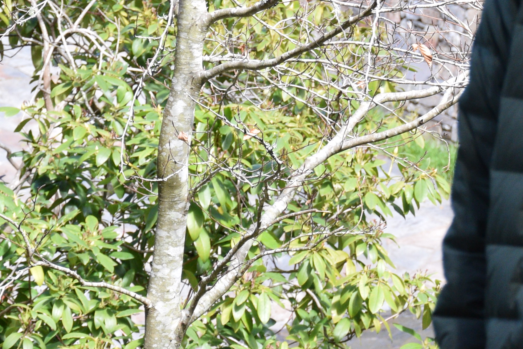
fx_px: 5084
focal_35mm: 350
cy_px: -206
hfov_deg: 5.9
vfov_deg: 3.9
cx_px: 236
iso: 400
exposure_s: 1/320
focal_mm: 66
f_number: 5.3
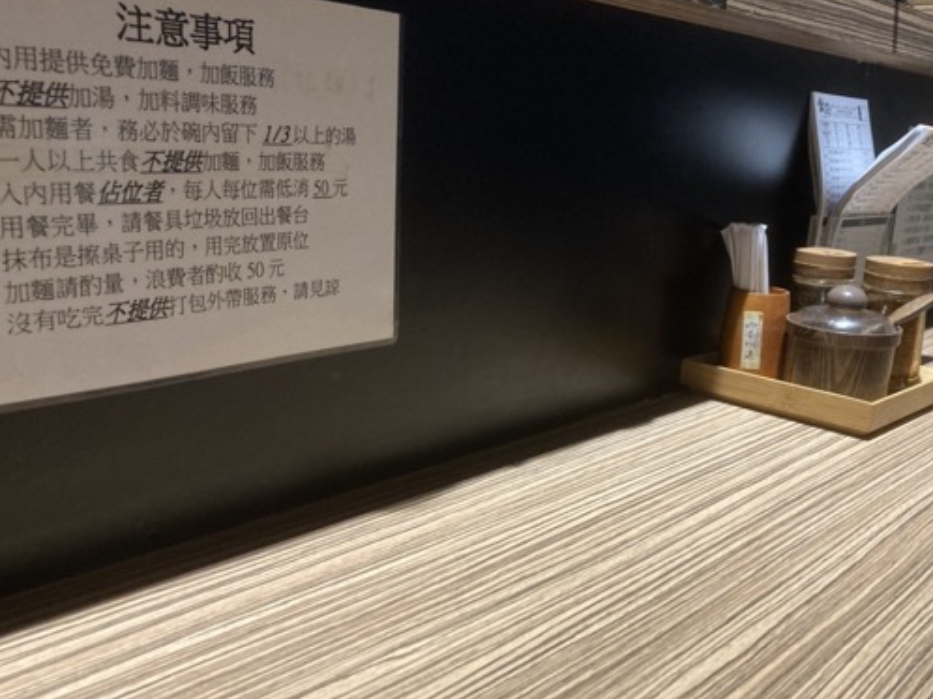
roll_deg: -4.0
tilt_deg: -14.9
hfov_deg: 51.2
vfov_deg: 39.6
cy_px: 384
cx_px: 536
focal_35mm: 36
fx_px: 970
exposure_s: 1/60
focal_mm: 3.99
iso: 320
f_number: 1.8
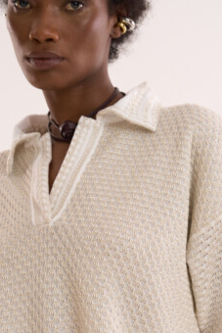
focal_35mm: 97
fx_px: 900
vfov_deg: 20.7
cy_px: 270
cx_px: 133
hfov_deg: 14.0
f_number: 8
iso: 320
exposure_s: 1/160
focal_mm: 44.2
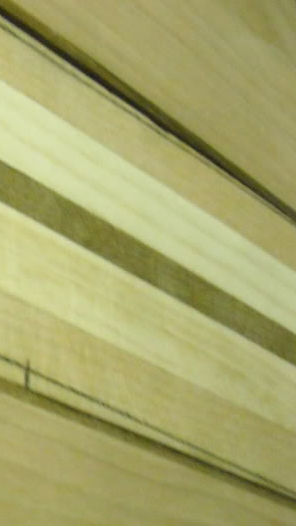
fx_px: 1033
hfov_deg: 14.7
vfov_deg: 28.3
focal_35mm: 74
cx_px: -200
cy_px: 367
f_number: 2.8
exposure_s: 1/20
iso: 800
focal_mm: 5.7
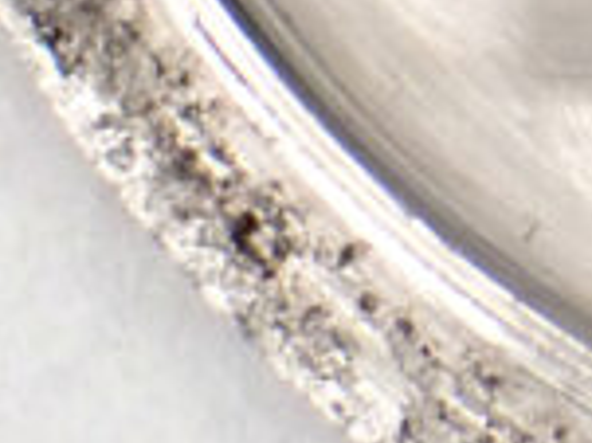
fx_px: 11142
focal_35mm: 652
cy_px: -796
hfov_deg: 3.0
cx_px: 1564
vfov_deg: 2.3
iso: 800
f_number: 4.3
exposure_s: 1/100
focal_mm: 14.62
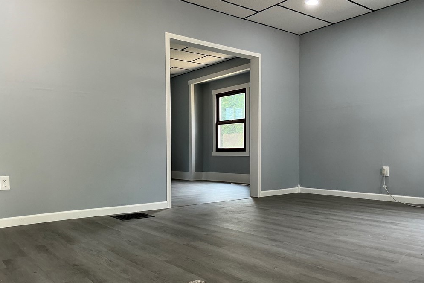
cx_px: 210
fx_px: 353
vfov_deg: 43.5
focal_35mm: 30
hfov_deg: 61.9
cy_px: 163
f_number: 1.8
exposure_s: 1/60
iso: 64
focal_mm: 3
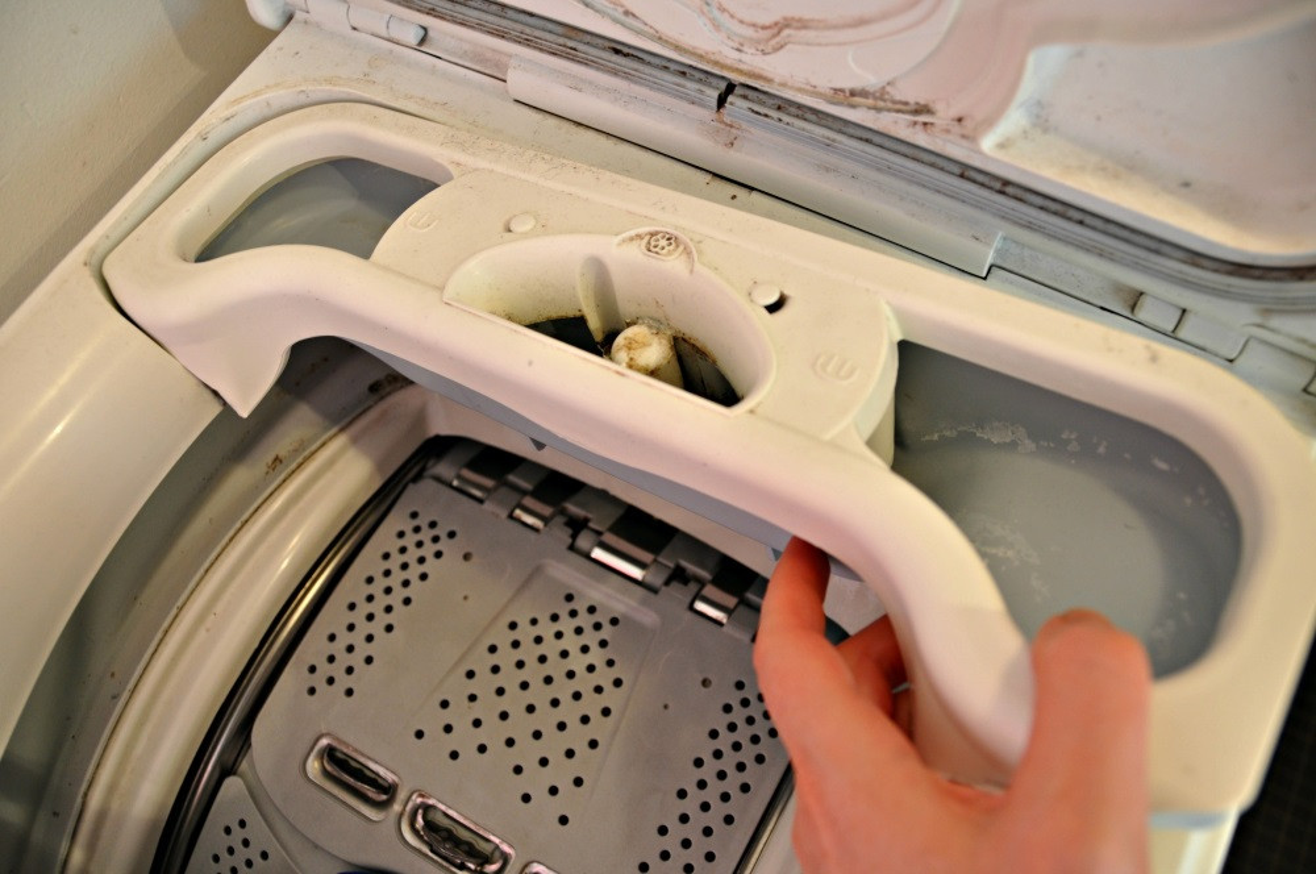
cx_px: 658
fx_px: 1095
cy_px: 437
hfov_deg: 62.0
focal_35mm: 30
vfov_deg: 43.5
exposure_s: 1/15
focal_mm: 20
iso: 400
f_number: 4
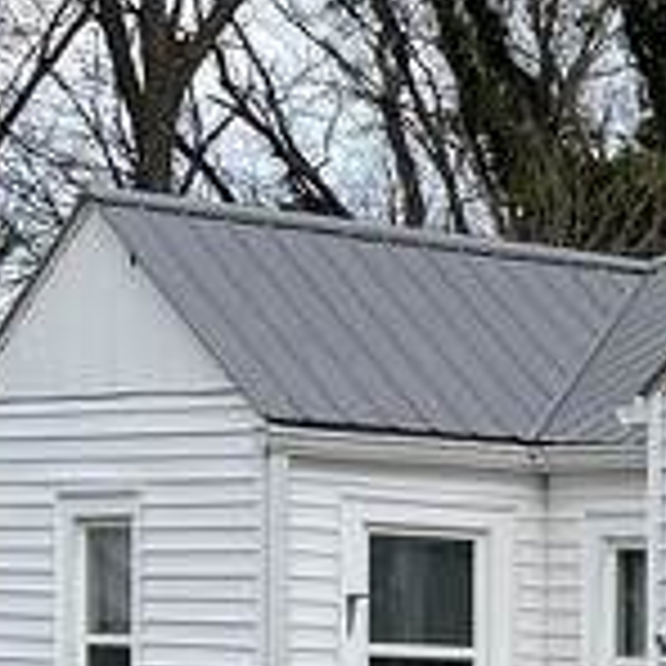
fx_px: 3461
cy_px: 900
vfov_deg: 10.7
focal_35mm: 159
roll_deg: -2.4
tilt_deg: -3.5
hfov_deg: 9.2
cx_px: 1881
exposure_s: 1/1821
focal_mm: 5.1
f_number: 1.6
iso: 32
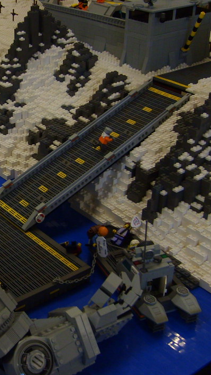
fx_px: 547
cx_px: -25
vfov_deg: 37.9
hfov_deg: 20.7
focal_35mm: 55
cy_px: 185
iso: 100
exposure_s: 1/30
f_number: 2.8
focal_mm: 5.8
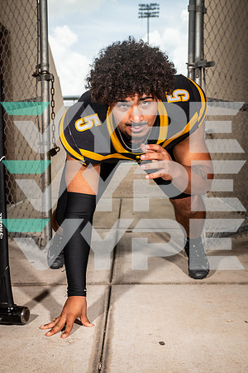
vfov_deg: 42.7
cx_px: 124
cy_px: 186
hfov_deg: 29.2
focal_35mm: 46
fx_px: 475
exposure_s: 1/400
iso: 160
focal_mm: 46
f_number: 7.1
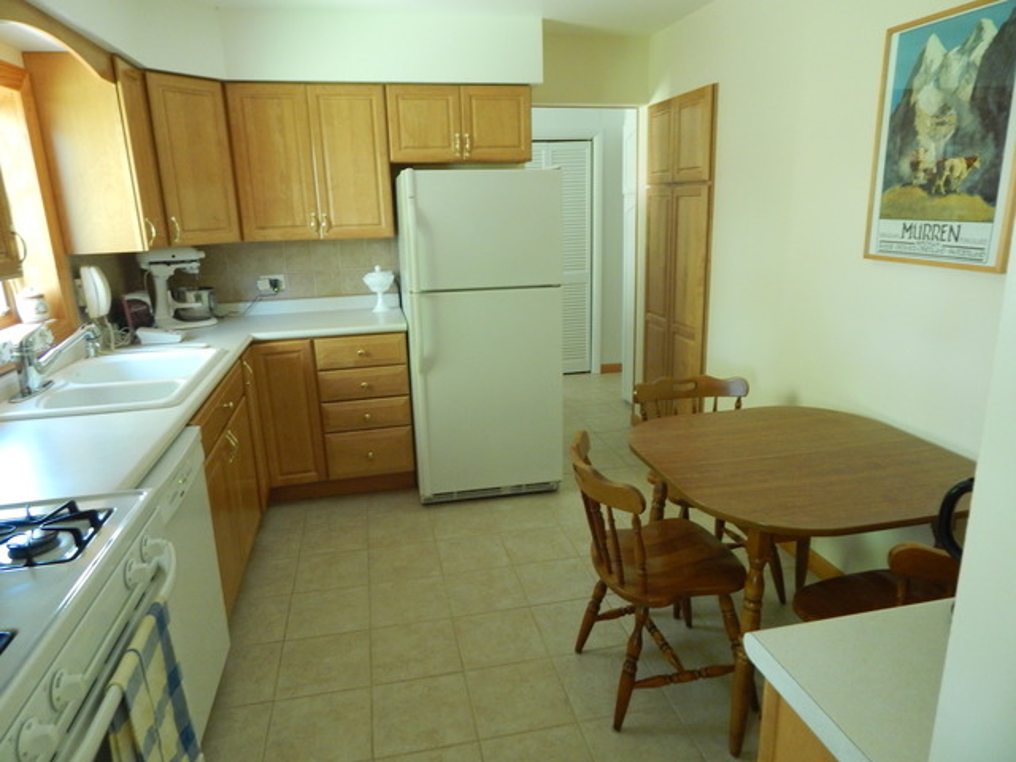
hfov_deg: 76.4
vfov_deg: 61.1
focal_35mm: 22
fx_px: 646
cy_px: 381
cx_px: 508
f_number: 3
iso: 400
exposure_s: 1/8
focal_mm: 4
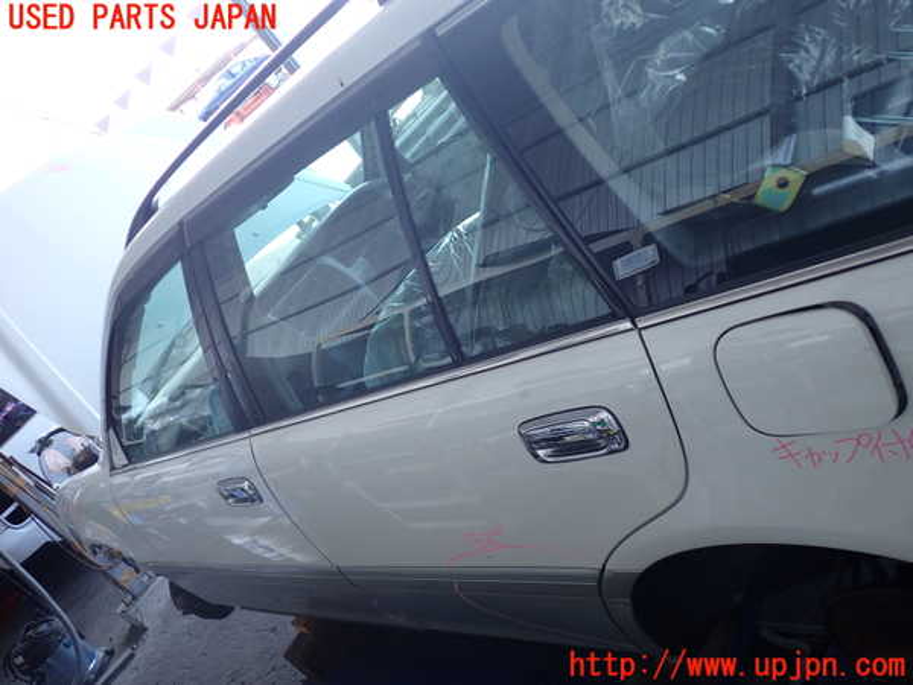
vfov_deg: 44.2
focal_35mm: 32
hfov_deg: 56.8
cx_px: 456
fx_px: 844
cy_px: 342
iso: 125
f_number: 2.4
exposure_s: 1/125
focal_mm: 5.79
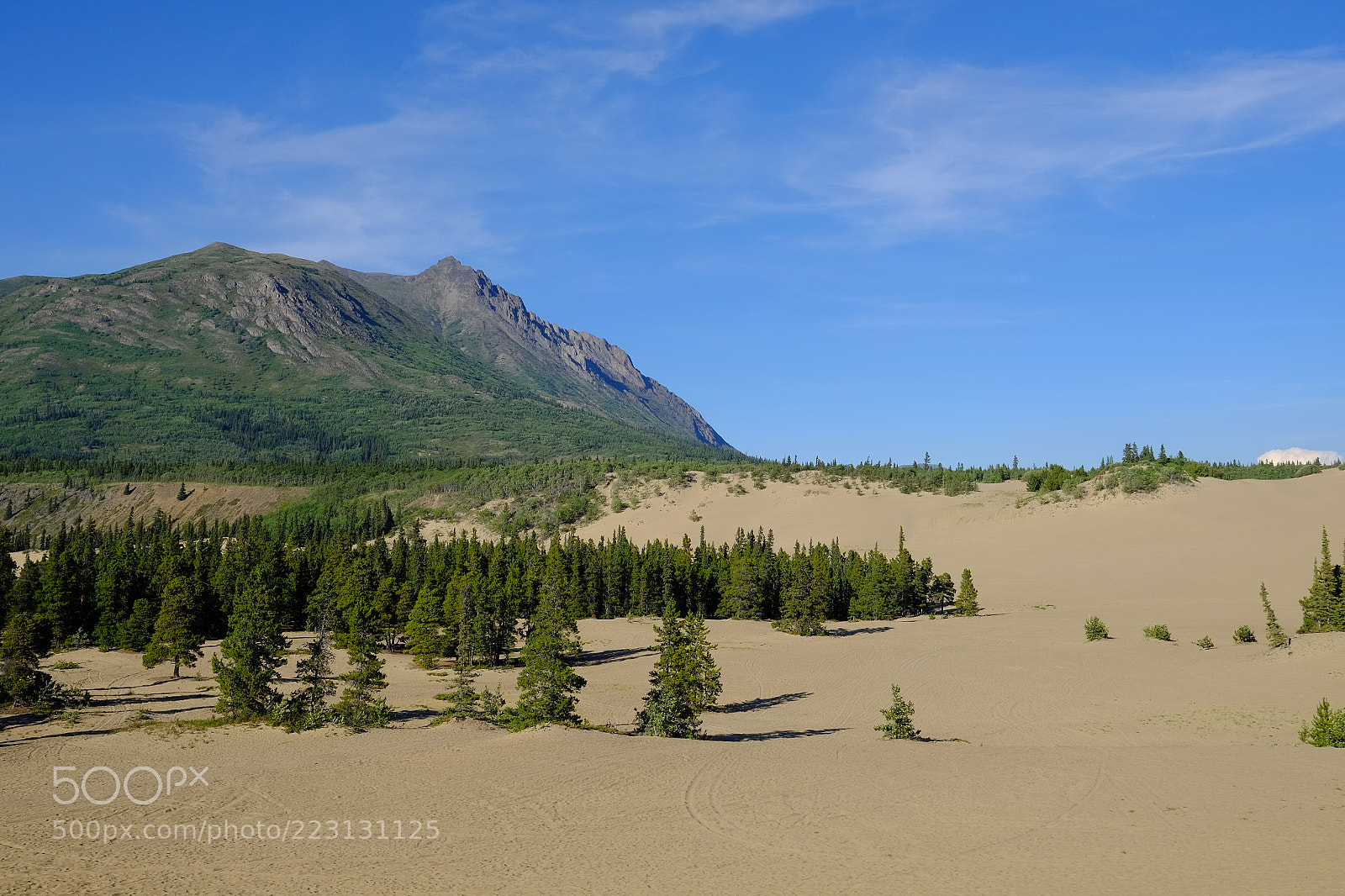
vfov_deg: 37.8
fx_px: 1307
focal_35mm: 35
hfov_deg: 54.4
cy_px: 448
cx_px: 672
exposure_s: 1/480
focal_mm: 23
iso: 200
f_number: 8
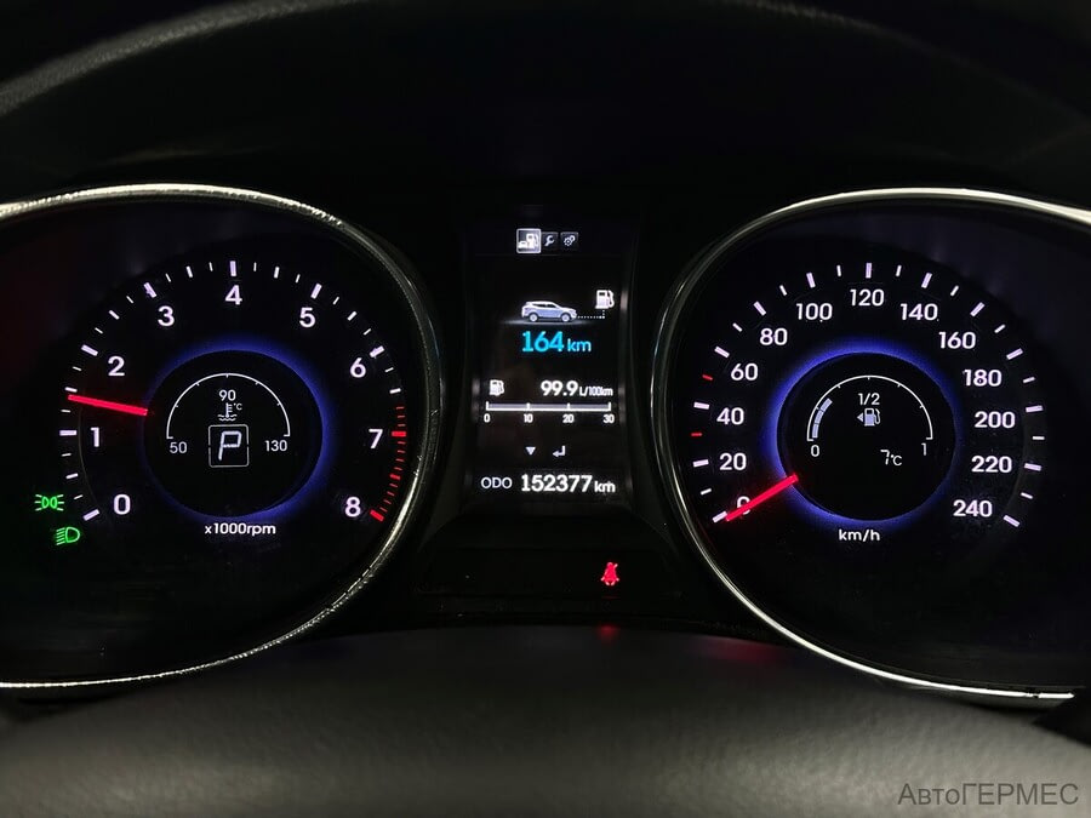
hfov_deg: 39.7
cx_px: 546
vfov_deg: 30.3
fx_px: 1513
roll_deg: +0.1
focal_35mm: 48
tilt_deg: -24.6
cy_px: 409
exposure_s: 1/50
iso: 250
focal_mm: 6.86
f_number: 1.78
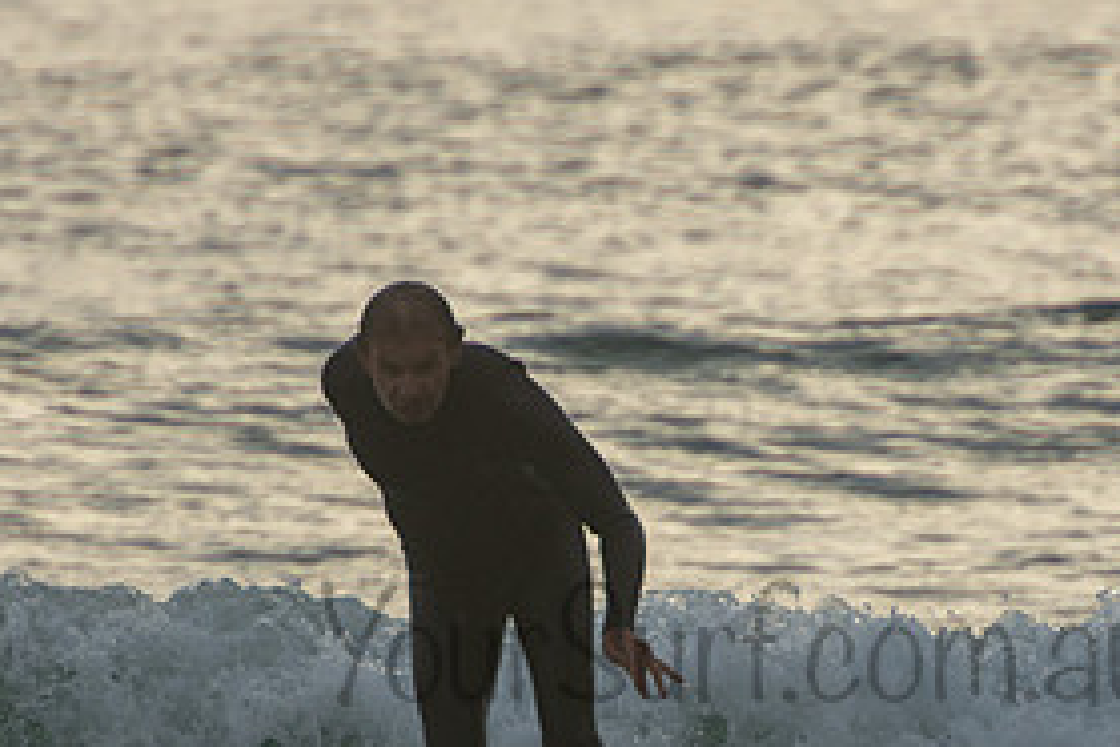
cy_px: 608
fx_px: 38824
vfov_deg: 1.1
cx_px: 735
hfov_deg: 1.7
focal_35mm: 1248
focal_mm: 400
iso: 200
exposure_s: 1/1000
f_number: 5.6
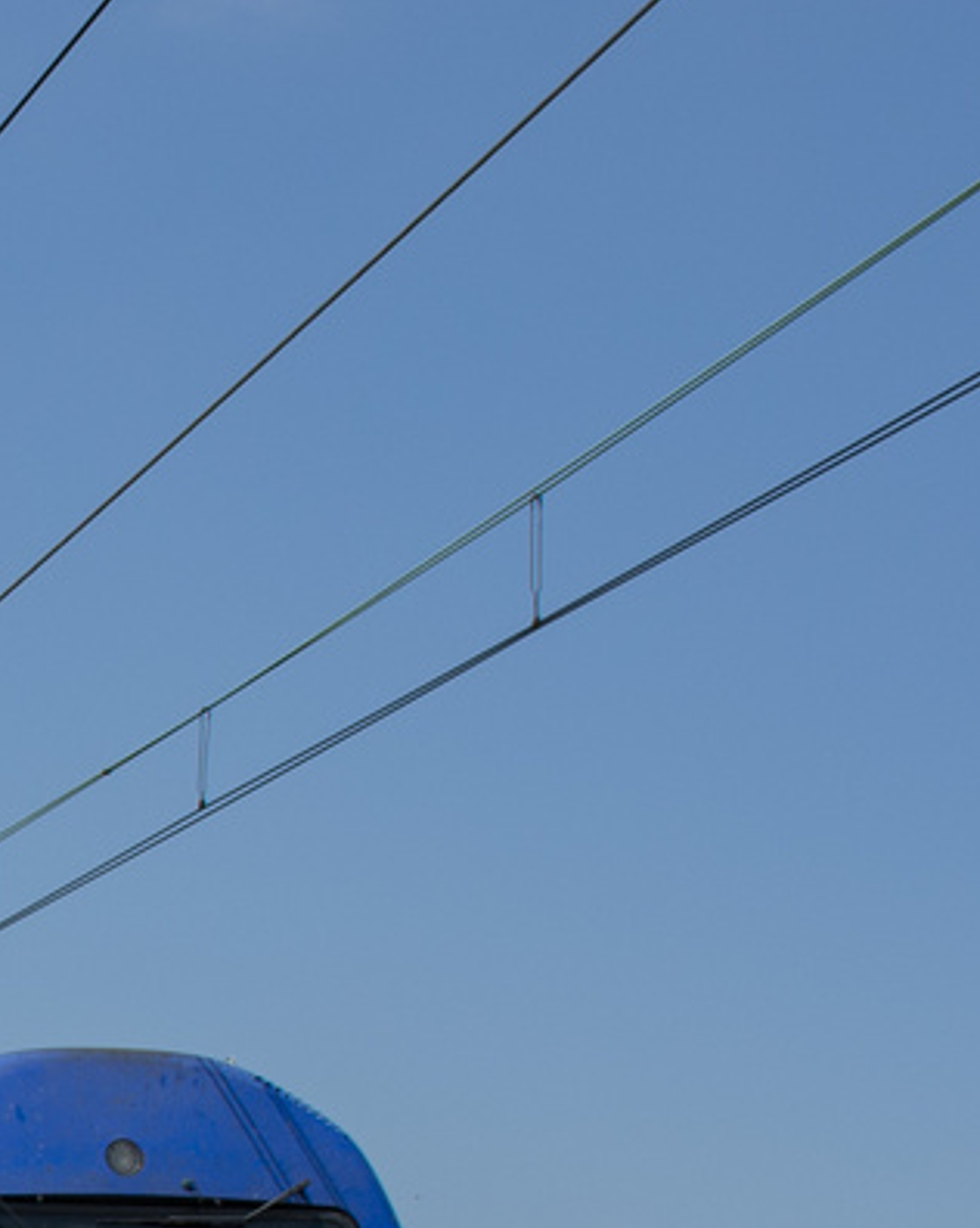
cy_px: 1575
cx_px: -822
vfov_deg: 11.5
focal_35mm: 164
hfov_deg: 9.0
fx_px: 5955
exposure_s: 1/640
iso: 100
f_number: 6.3
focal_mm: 24
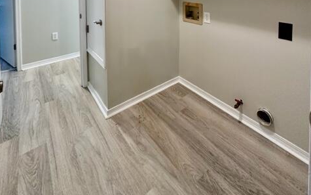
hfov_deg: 85.1
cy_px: -10
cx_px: 155
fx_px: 170
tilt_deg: -2.2
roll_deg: +0.9
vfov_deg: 47.0
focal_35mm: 20
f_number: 2.2
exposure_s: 1/60
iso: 200
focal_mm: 2.22
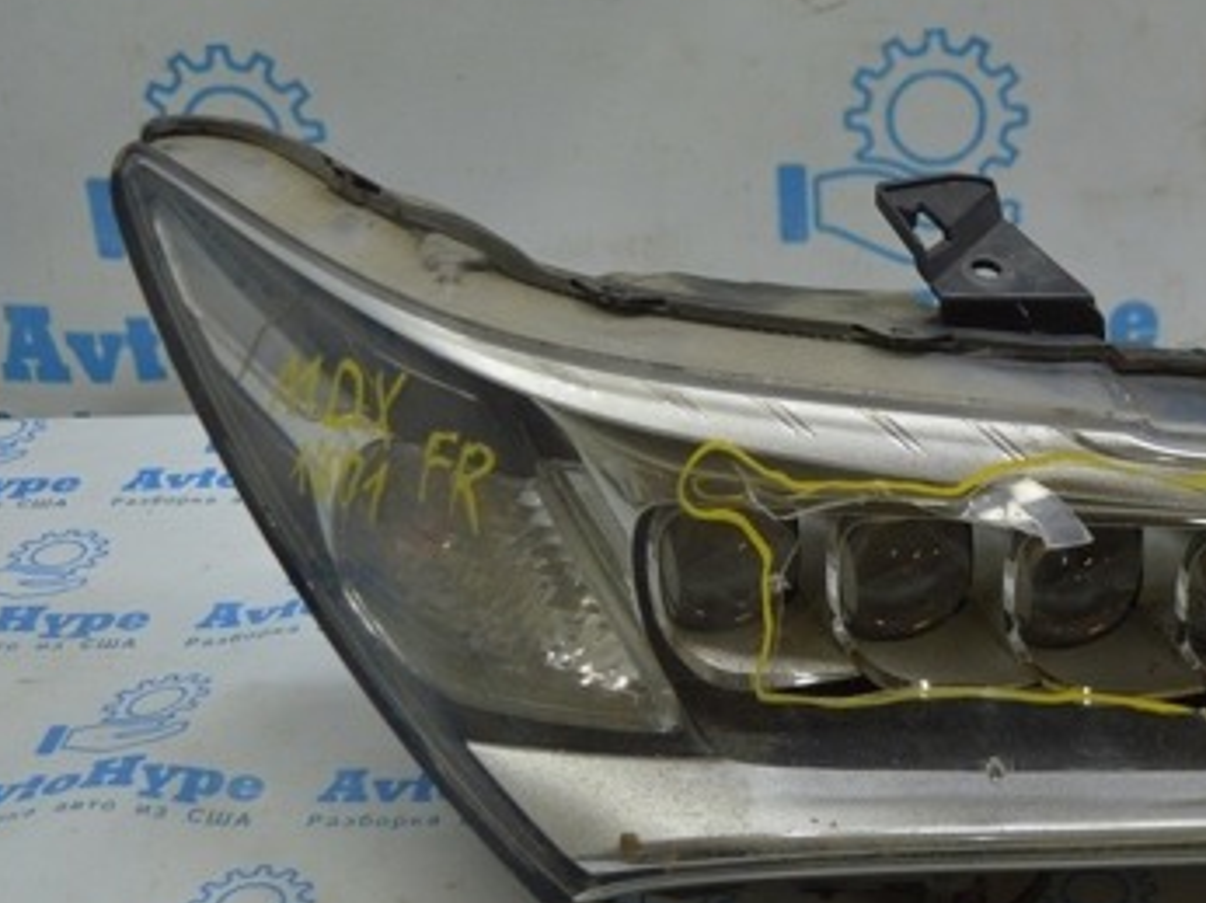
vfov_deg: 22.9
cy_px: 518
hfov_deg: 29.8
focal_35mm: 64
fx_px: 2228
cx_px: 903
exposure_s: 1/125
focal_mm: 24
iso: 400
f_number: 4
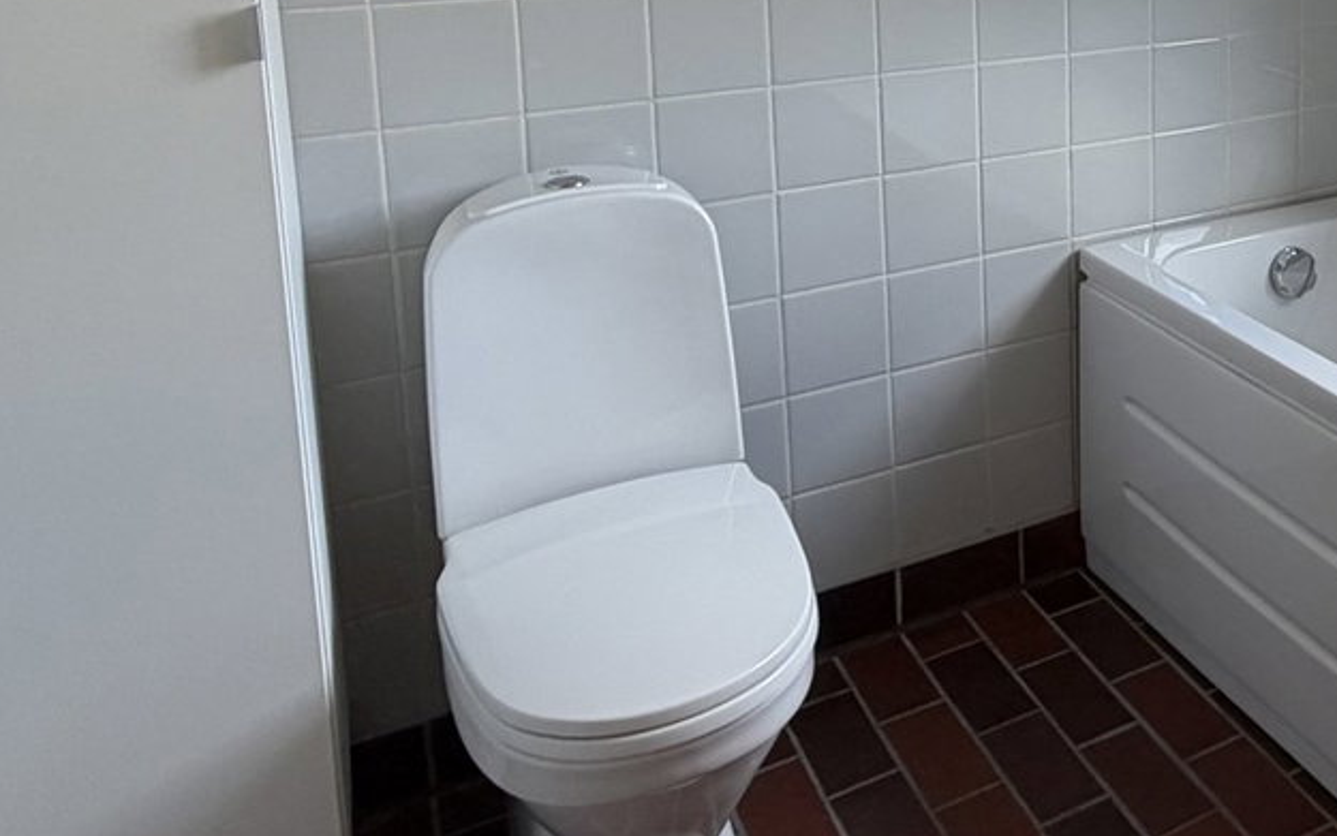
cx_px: 1301
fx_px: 1385
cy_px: 2
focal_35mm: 38
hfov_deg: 44.7
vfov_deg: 31.2
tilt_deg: -8.9
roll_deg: -0.2
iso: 100
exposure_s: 1/121
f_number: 2.2
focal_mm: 2.22
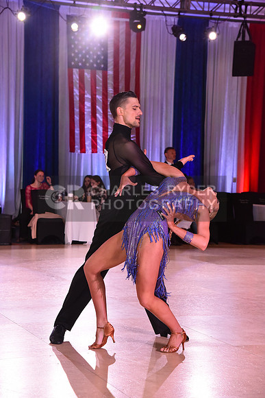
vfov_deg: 26.0
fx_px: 861
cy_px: 199
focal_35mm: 78
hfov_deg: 17.5
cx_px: 132
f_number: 7.1
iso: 2500
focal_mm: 78
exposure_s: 1/320
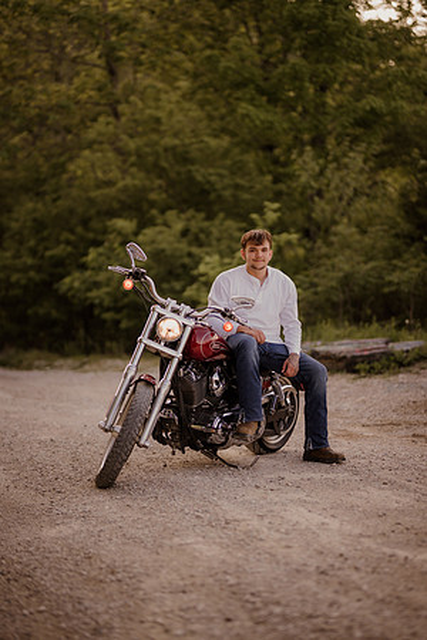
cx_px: 214
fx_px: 1512
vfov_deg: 23.9
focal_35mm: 85
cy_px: 320
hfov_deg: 16.1
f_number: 1.4
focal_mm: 85
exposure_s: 1/400
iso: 100
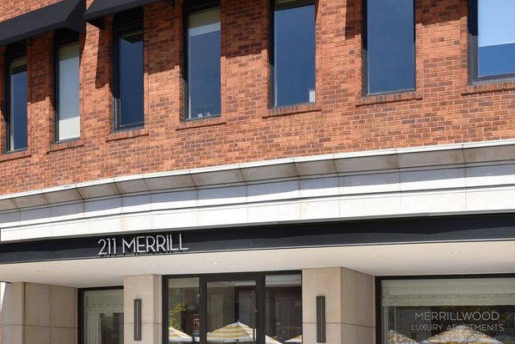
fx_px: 830
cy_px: 250
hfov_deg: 34.5
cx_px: 246
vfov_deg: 23.2
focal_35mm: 58
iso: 320
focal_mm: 35
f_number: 14
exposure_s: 1/200
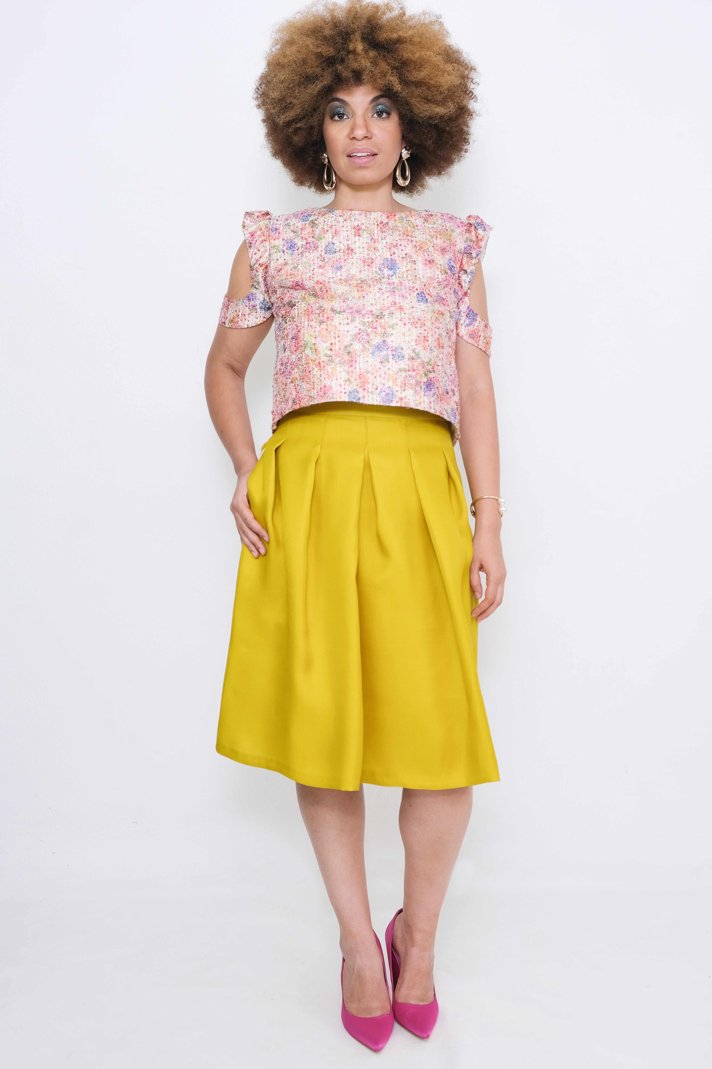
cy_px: 534
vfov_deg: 45.4
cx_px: 356
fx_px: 1276
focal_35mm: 43
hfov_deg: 31.2
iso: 250
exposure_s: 1/180
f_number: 5
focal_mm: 28.9
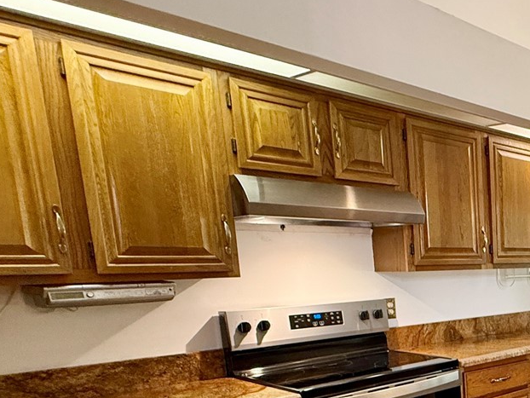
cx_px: 591
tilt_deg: -8.7
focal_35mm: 36
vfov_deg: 37.3
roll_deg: +0.8
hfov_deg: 40.7
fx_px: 551
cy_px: 351
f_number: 2.2
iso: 320
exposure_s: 1/60
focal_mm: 2.22
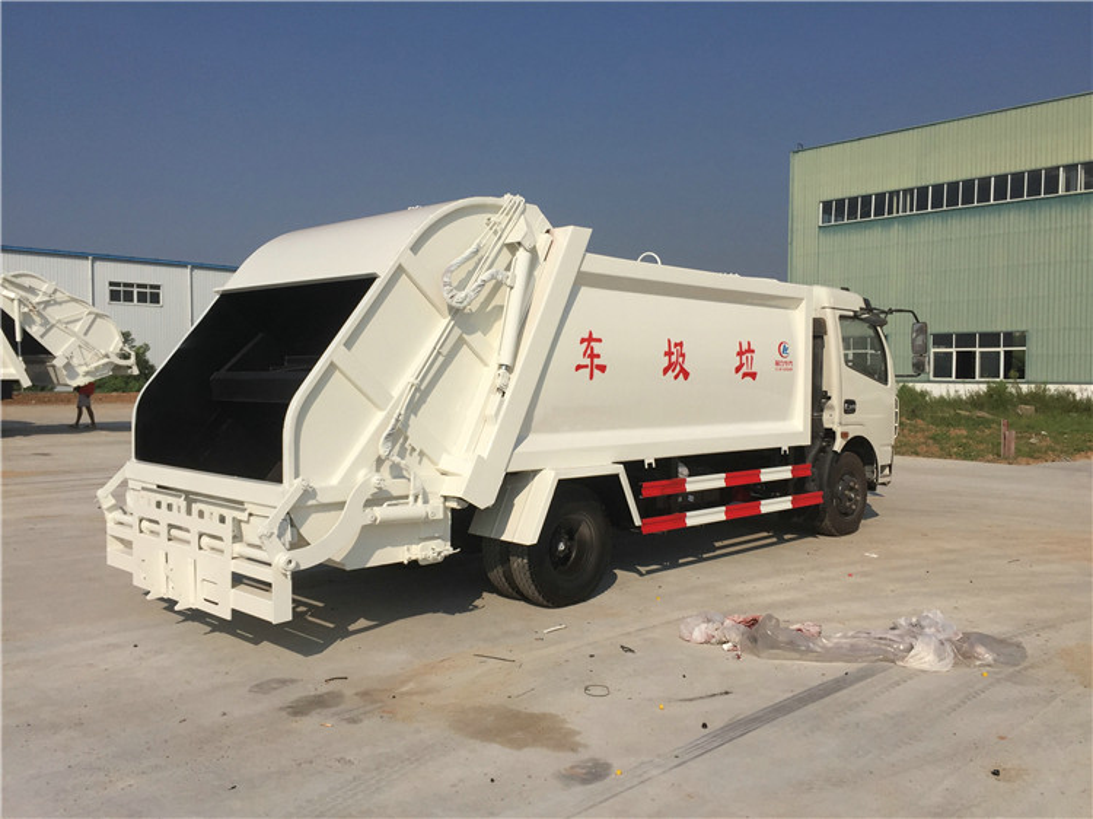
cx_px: 546
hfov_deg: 61.7
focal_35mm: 29
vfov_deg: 48.2
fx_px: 915
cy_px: 410
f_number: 2.2
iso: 32
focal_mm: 4.15
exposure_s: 1/5650
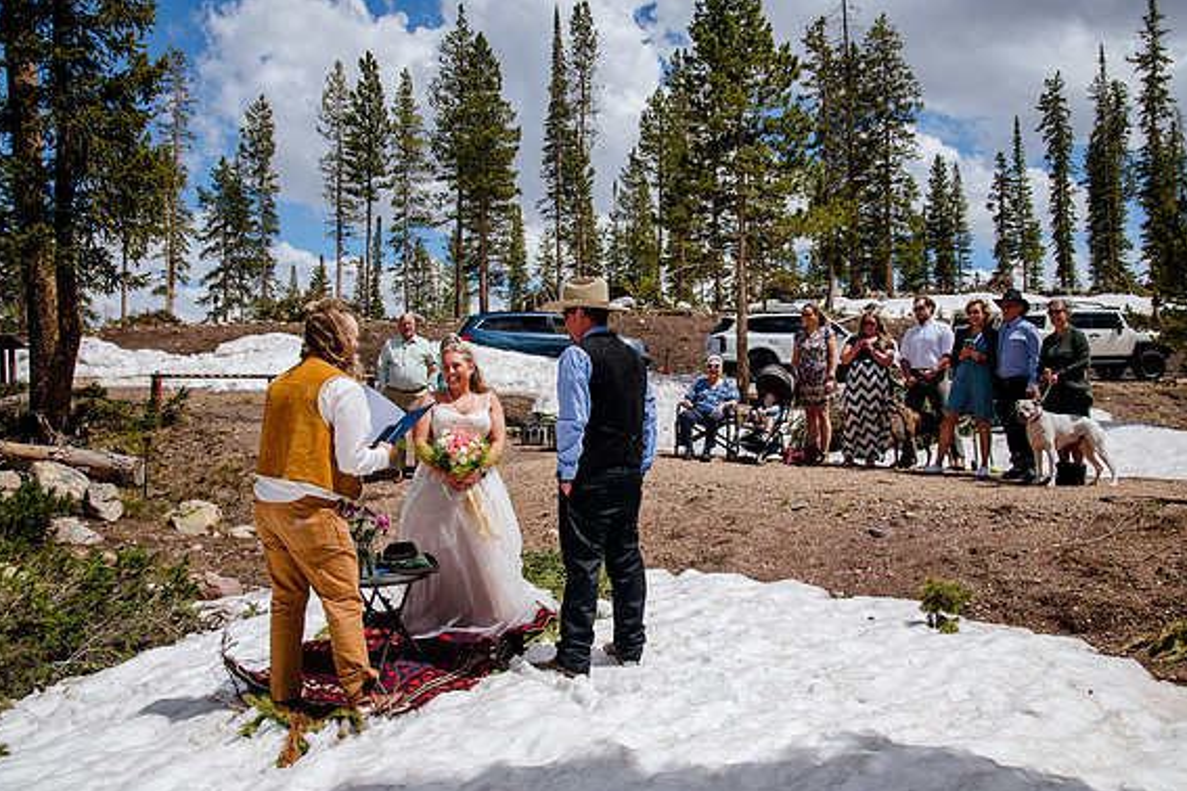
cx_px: 618
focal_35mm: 33
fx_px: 1088
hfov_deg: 57.2
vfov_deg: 40.0
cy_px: 416
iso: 200
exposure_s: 1/640
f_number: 8
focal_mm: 31
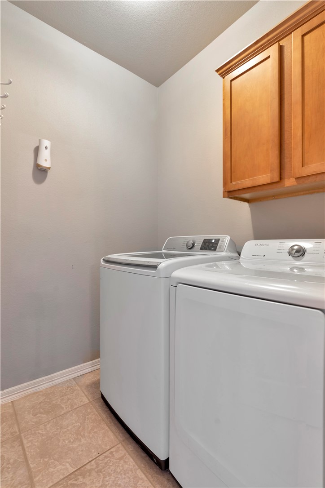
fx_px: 217
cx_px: 162
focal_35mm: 16
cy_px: 244
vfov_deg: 96.7
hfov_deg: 73.7
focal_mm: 16
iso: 80
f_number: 7.1
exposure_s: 6
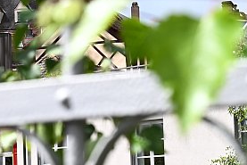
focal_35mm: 199
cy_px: 79
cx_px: -110
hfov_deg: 10.0
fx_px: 1366
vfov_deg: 6.9
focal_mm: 46
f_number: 6.3
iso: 100
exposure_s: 1/250
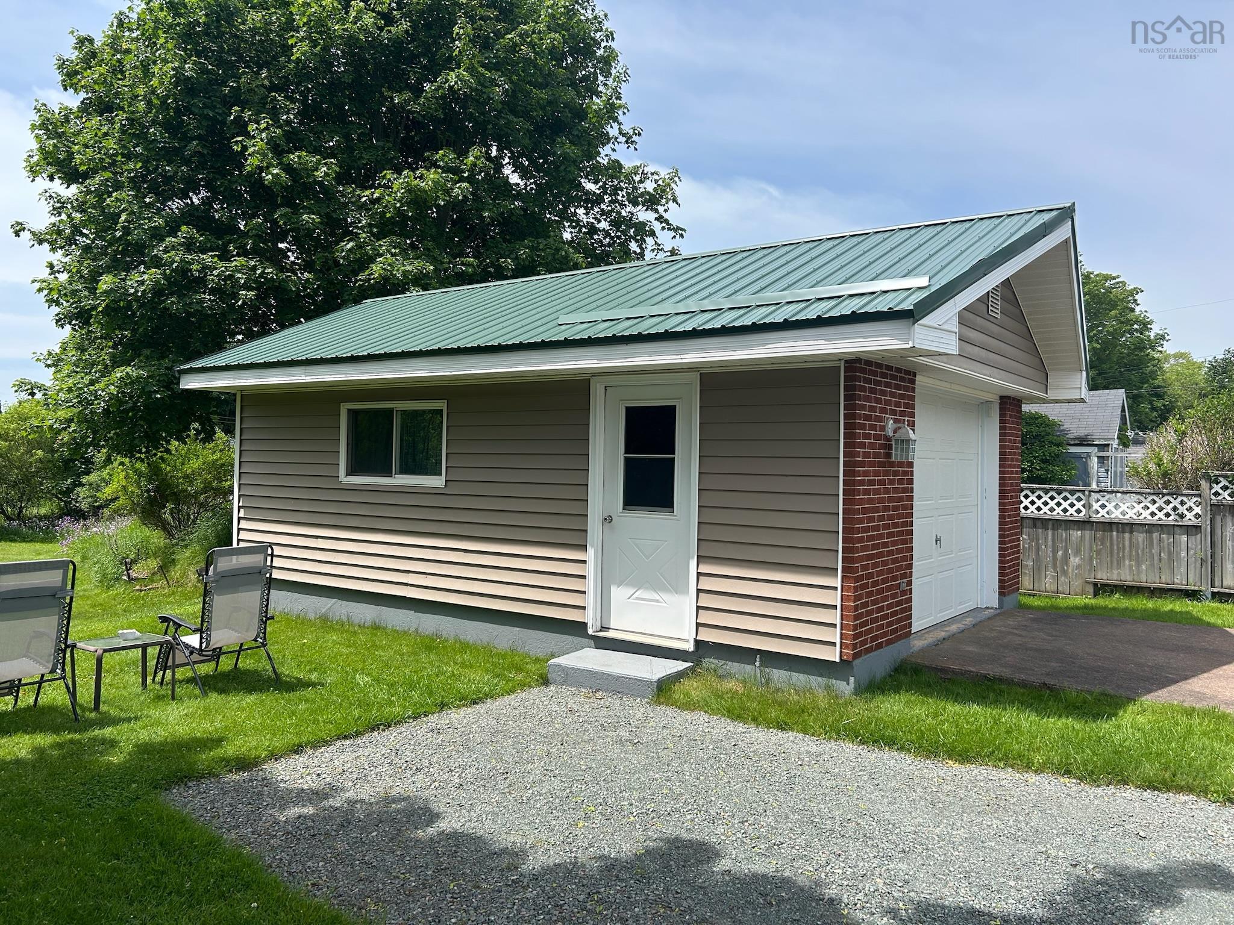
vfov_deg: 53.1
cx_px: 617
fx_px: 927
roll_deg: -0.4
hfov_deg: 67.3
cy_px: 462
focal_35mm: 26
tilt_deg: +0.0
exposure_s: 1/2915
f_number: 1.5
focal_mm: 5.7
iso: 50
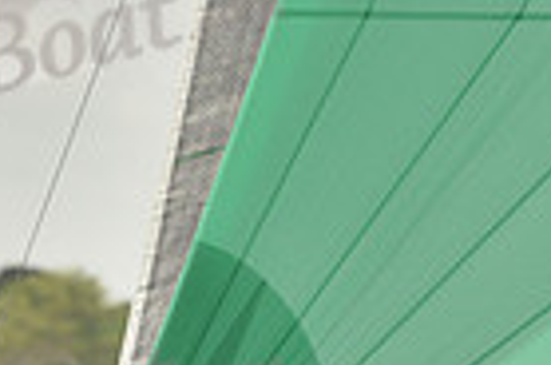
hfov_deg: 1.5
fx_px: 21730
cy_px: 577
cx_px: 492
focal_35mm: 1423
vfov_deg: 1.0
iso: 320
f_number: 7.1
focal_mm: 340
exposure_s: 1/1250
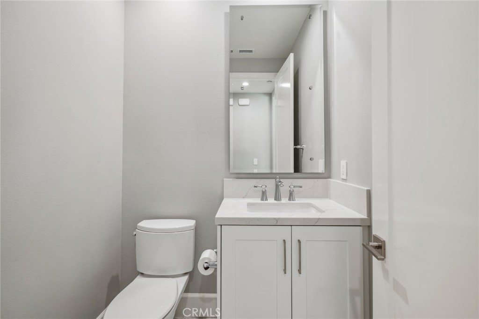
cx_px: 240
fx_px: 213
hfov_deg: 96.8
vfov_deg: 73.7
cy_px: 160
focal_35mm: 16
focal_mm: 16
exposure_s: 1/8
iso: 200
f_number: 8
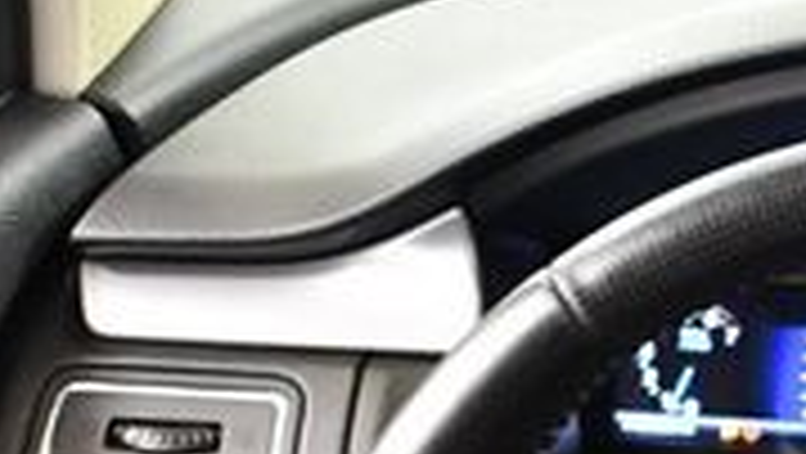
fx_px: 2887
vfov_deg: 8.7
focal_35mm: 135
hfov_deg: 15.3
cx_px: 991
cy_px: 796
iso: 3600
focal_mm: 18
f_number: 3.5
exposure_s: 1/60
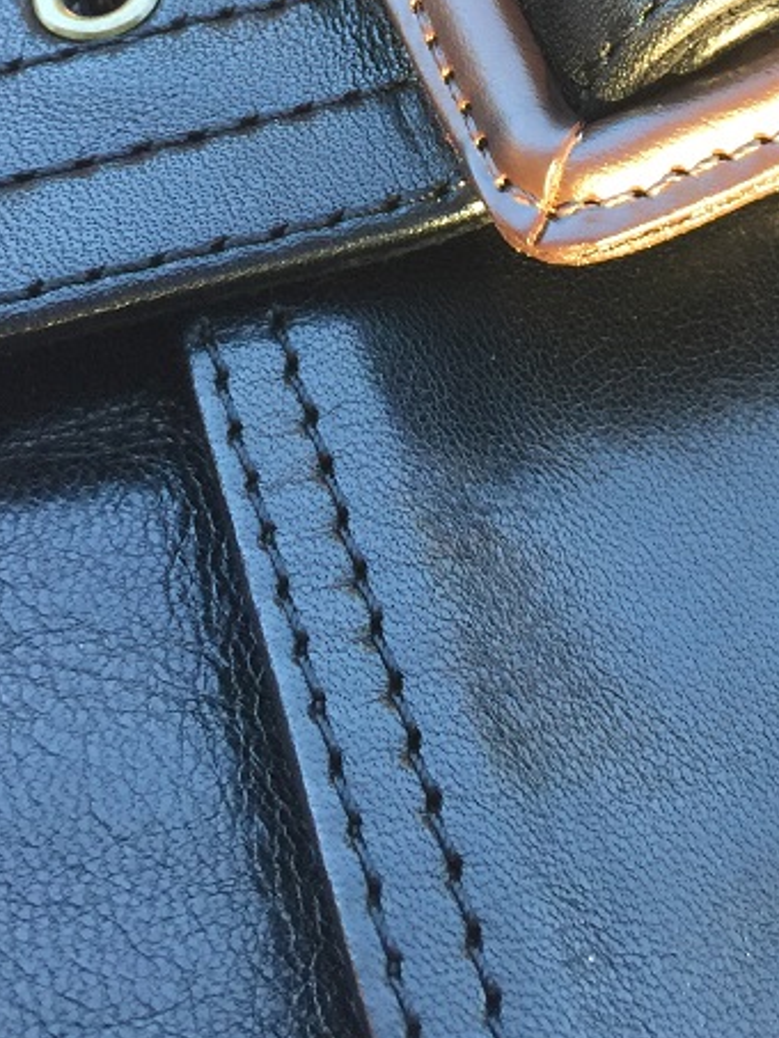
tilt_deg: -45.4
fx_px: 2069
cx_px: 571
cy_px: -115
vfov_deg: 25.9
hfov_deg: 21.2
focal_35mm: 69
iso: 50
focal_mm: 4.15
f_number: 2.2
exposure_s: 1/30
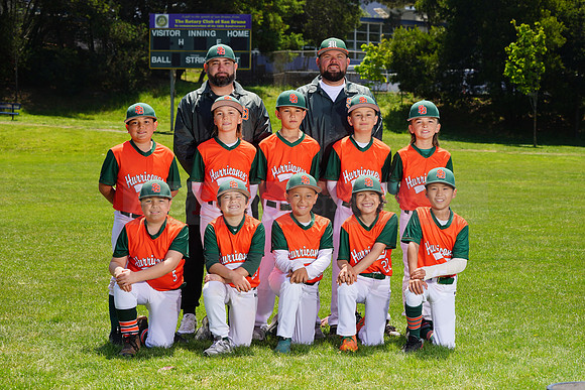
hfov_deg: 20.4
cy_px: 195
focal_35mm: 100
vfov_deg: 13.7
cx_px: 292
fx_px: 1625
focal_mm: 100
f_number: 9
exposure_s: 1/250
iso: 100
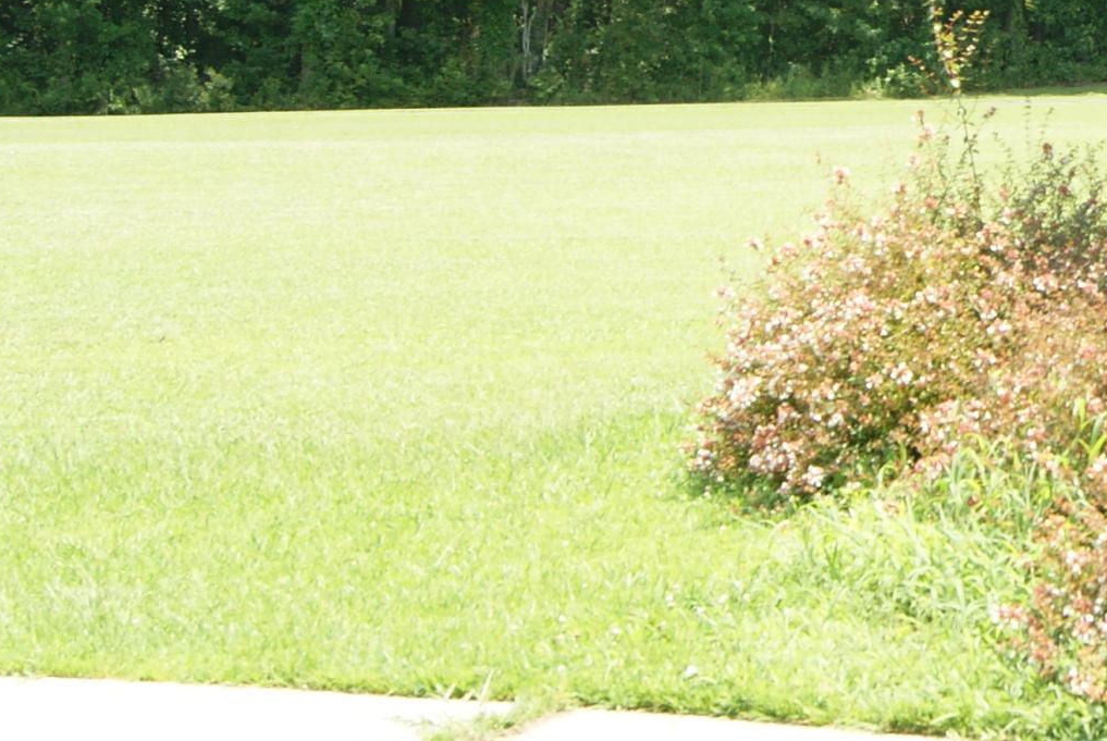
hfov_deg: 16.8
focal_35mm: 115
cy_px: -153
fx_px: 3541
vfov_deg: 11.7
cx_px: 1443
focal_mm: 26
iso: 100
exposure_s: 1/160
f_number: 8
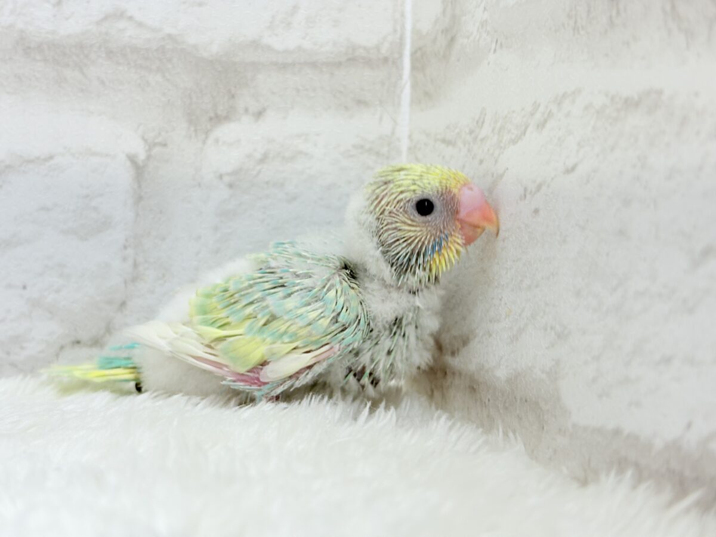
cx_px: 358
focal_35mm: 52
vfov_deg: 28.0
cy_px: 268
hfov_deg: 36.8
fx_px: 1076
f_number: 1.6
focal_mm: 5.96
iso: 40
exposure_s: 1/50
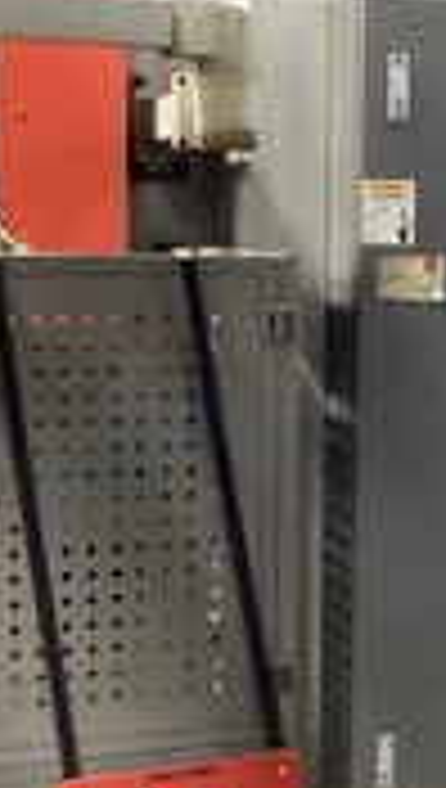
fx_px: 1612
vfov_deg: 27.4
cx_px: 342
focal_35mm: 77
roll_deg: -0.2
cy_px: 459
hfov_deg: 15.7
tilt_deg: -9.0
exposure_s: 1/40
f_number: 2.4
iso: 320
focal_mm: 3.3
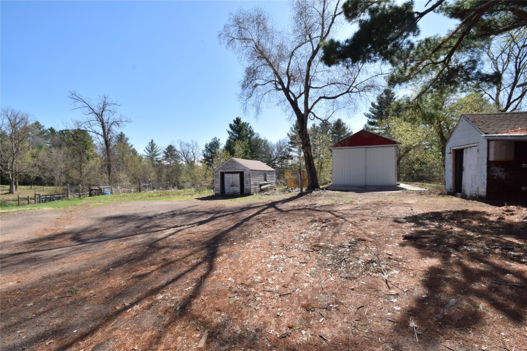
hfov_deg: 100.4
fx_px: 220
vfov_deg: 77.3
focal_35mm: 15
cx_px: 264
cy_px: 176
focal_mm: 10
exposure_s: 1/200
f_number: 16
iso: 320
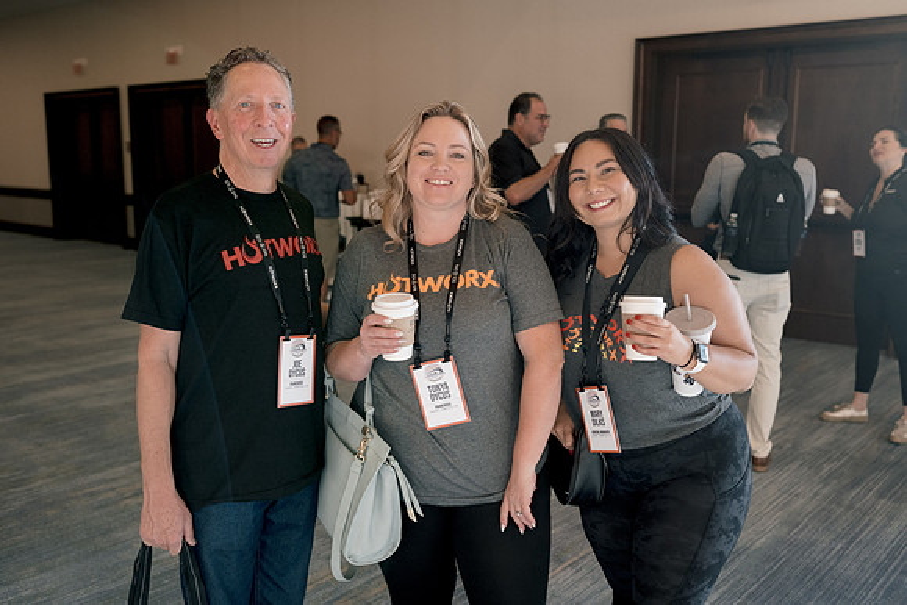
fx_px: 882
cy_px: 302
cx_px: 454
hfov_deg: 54.4
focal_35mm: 35
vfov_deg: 37.9
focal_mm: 35
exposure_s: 1/125
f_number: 3.2
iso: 500
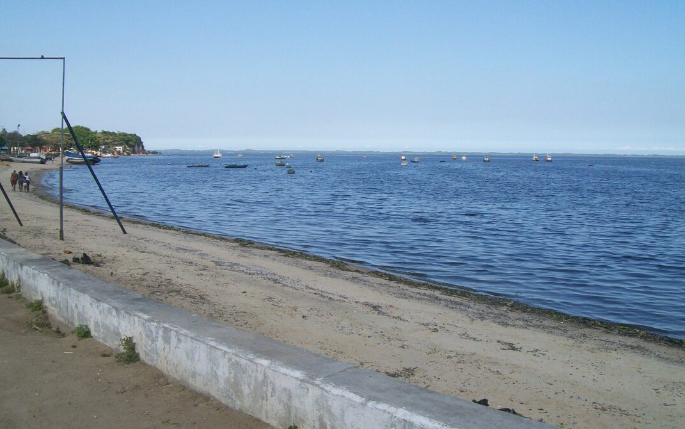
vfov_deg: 34.5
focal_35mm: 37
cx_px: 336
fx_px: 691
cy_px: 210
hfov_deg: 52.7
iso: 64
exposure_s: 1/320
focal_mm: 6.1
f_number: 4.9
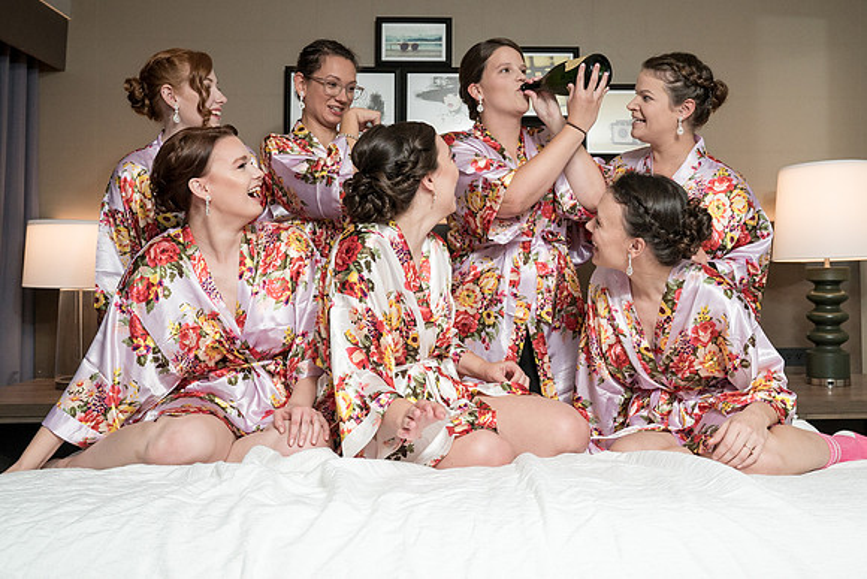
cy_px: 263
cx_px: 474
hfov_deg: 57.4
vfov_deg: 40.2
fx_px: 790
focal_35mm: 33
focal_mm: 30
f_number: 6.3
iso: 2000
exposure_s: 1/200
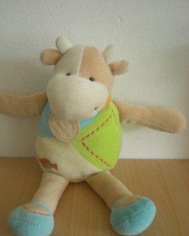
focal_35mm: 45
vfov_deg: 41.1
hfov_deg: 33.4
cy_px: 131
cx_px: 84
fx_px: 315
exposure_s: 1/43.6
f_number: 3.1
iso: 200
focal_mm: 6.3
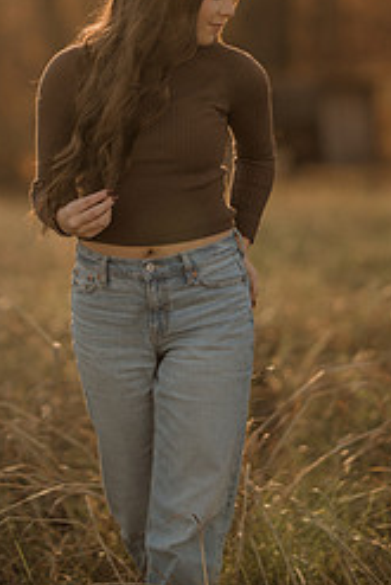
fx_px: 2521
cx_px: 116
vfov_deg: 13.1
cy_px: 62
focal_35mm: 155
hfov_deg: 8.9
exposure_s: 1/1600
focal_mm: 85
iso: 200
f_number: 1.4
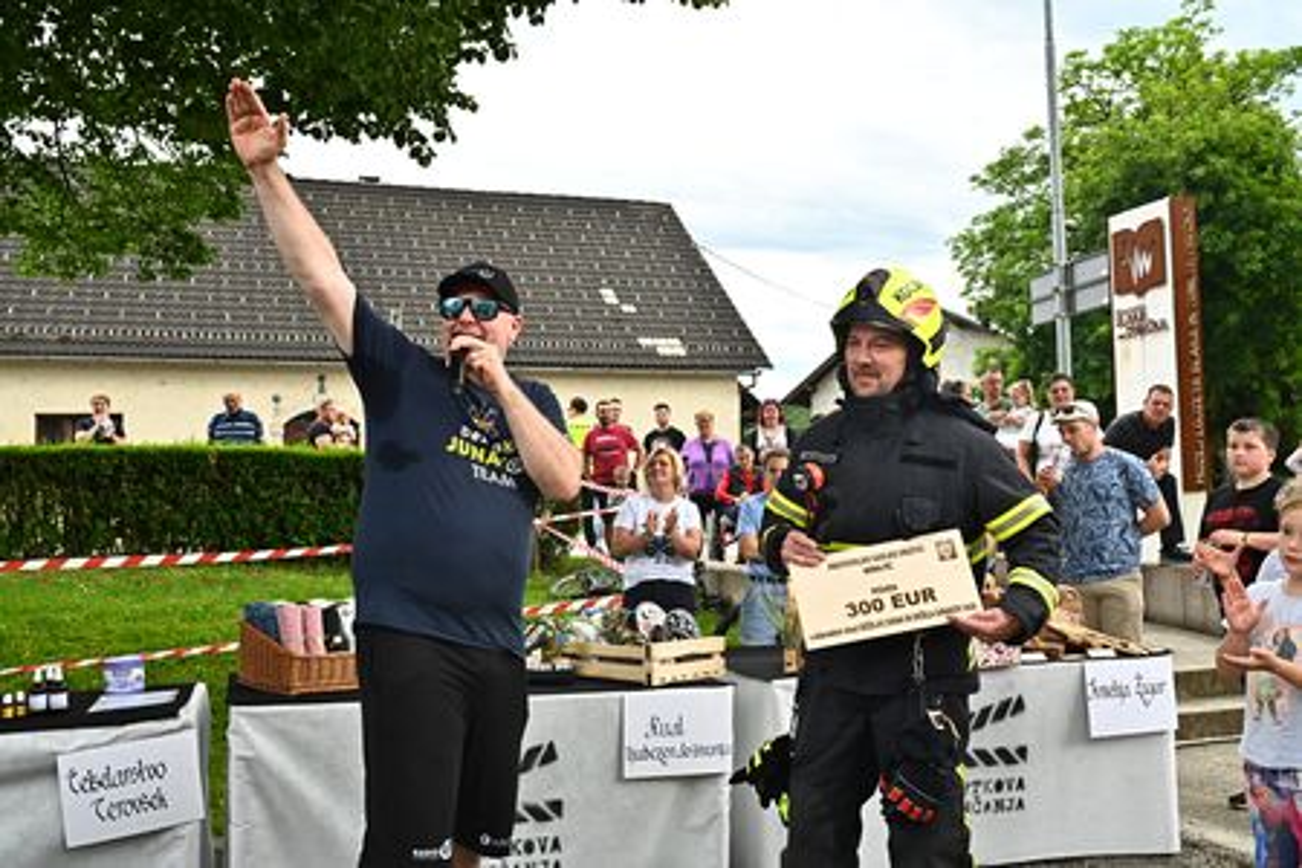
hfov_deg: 54.4
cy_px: 434
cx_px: 651
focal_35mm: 35
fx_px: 1266
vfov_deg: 37.9
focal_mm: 35
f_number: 11
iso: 1600
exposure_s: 1/250
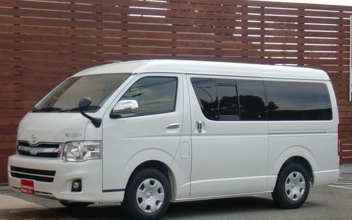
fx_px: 691
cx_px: 175
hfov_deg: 28.6
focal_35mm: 72
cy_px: 130
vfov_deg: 18.1
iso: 64
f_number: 4.3
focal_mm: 11.16
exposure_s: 1/320
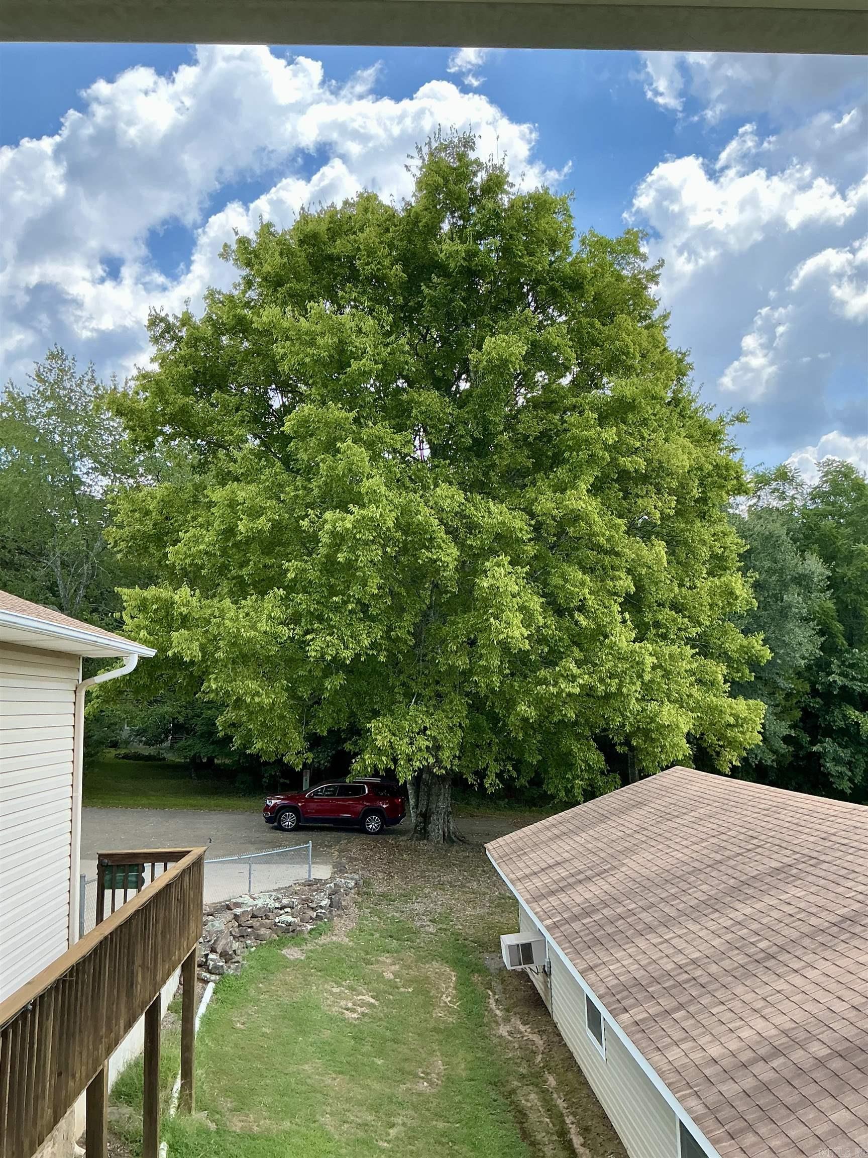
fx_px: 970
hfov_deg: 48.2
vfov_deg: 61.7
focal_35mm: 29
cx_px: 434
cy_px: 579
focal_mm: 3
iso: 25
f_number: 1.8
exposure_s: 1/574
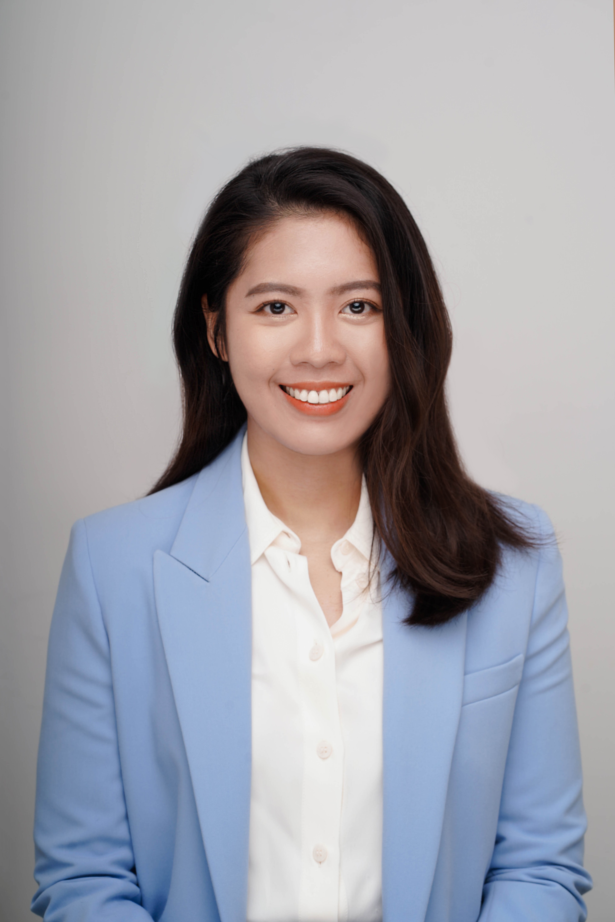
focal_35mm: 85
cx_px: 308
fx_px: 2178
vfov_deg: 23.9
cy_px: 461
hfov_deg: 16.1
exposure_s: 1/250
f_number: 9
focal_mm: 85
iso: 125
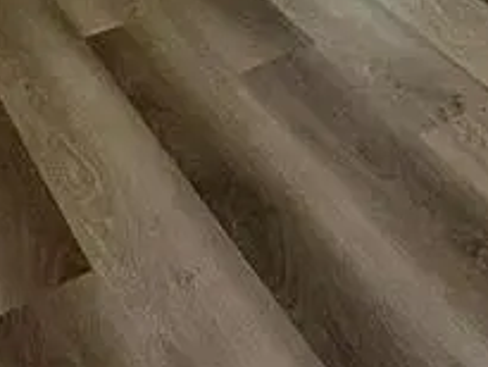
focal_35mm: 70
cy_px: -543
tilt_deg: -1.7
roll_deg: +1.8
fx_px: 987
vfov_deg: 13.8
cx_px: 371
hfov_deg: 27.3
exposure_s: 1/120
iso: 160
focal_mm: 2.22
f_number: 2.2
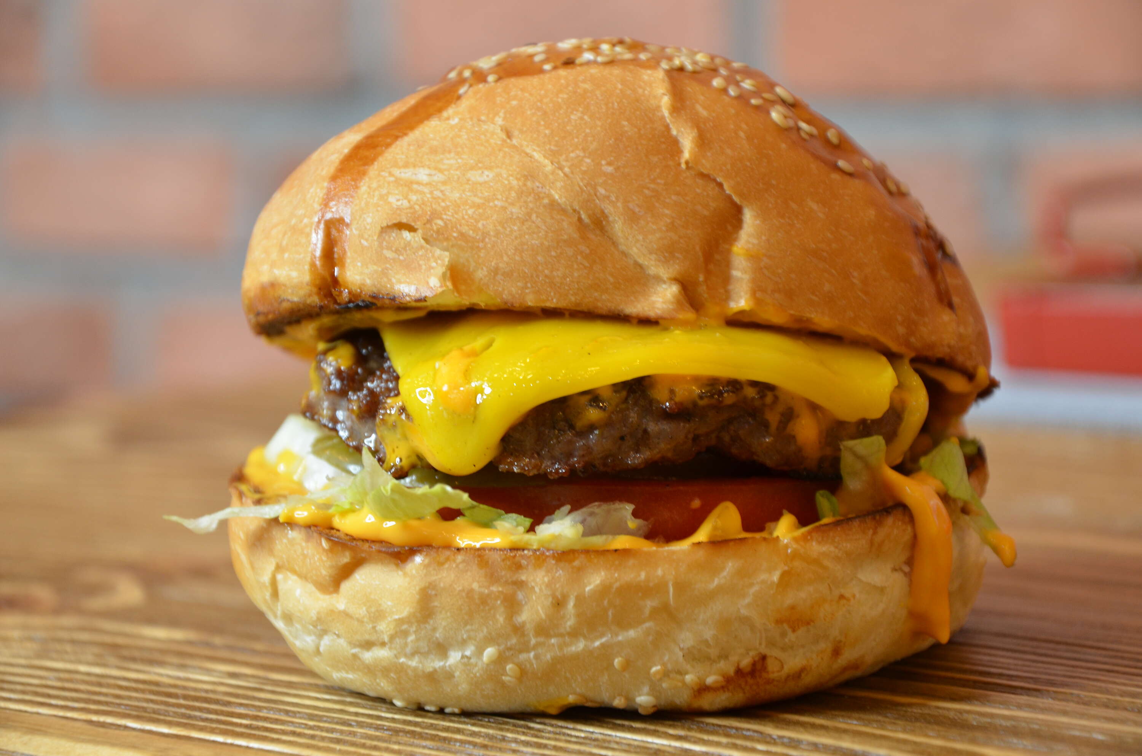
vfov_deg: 10.7
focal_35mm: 128
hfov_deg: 16.1
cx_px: 571
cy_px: 378
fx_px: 4036
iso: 500
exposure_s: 1/50
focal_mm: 85
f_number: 5.6
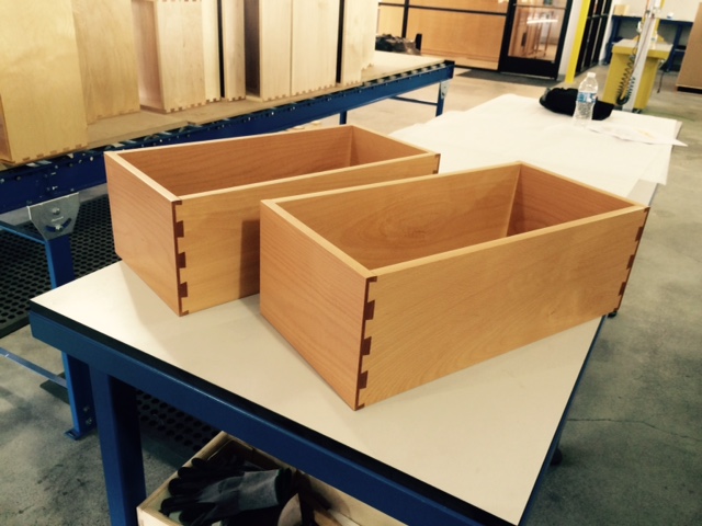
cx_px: 351
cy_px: 263
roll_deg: -3.8
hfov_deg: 61.7
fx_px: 588
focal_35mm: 29
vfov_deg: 48.2
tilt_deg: -25.3
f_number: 2.2
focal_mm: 4.15
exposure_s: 1/30
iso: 100
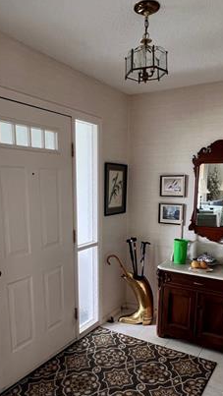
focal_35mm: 27
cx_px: 111
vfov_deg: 68.9
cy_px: 243
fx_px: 284
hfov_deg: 42.9
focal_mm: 1.57
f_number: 1.8
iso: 160
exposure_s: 1/60
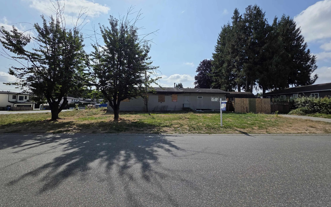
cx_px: 164
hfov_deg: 105.3
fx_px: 126
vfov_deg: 78.5
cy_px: 96
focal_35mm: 14
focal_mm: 2.2
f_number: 1.9
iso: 40
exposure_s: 1/4628
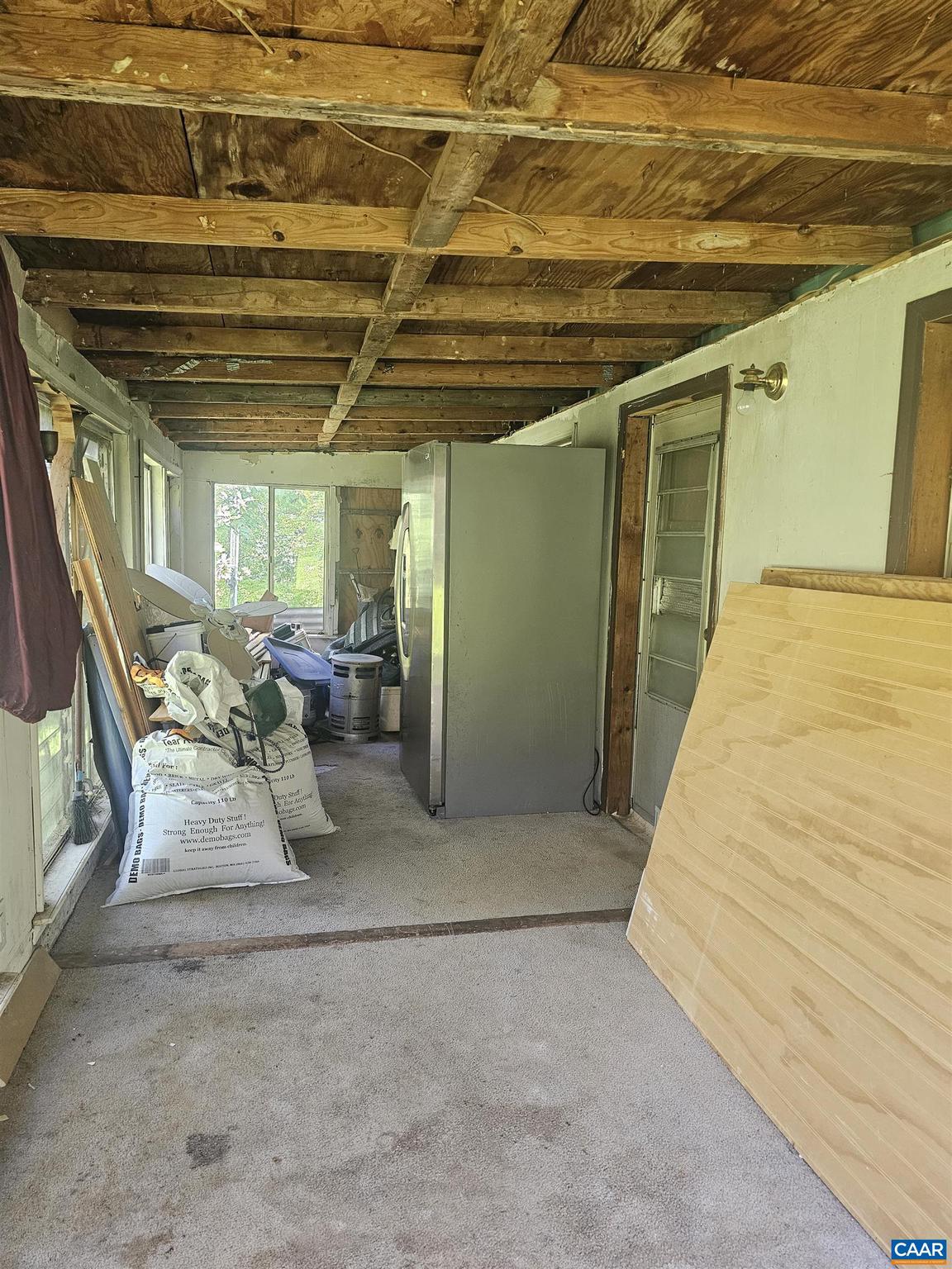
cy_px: 634
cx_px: 476
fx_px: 843
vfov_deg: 73.9
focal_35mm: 23
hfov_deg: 58.9
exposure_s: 1/120
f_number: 1.7
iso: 400
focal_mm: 6.3
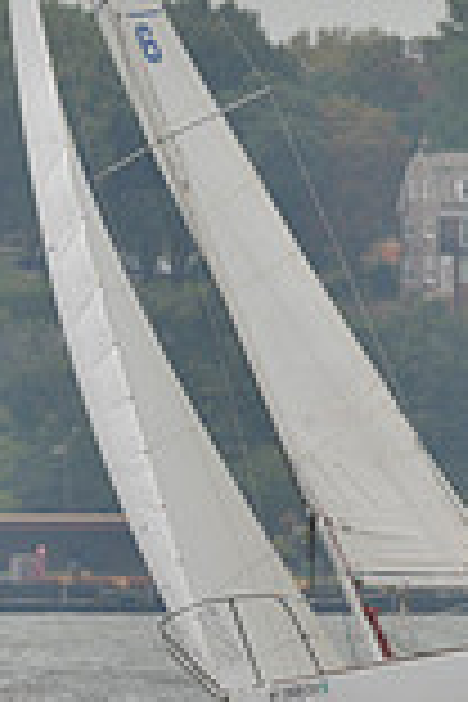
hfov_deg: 1.7
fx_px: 15930
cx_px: 281
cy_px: 9
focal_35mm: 817
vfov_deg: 2.5
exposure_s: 1/1000
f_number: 6.3
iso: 200
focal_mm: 220
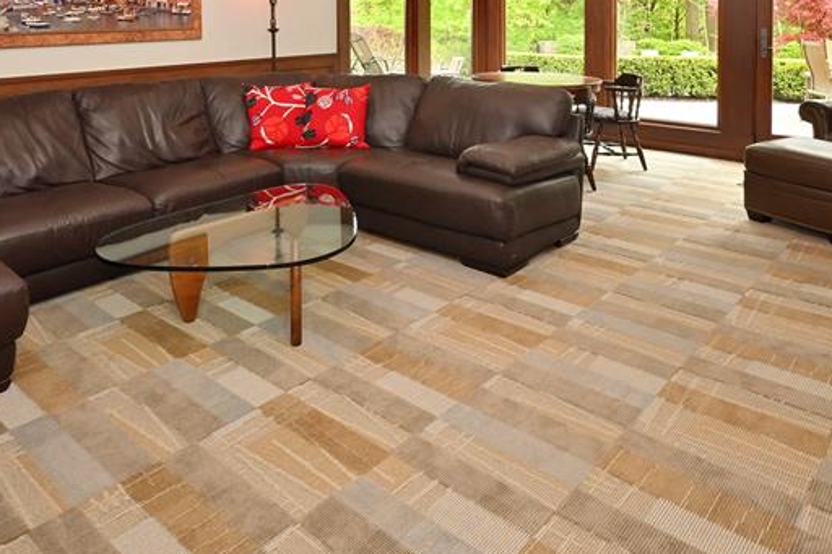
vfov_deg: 42.8
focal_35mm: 28
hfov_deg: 65.3
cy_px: 63
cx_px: 370
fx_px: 647
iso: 800
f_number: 11
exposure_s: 1/60
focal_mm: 14
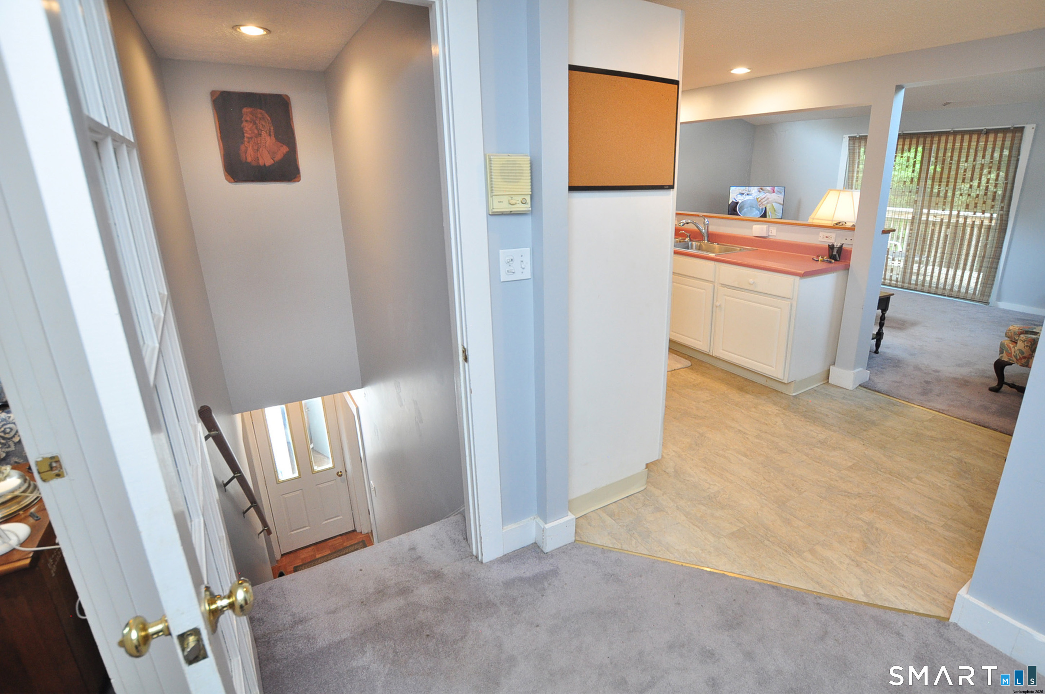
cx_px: 522
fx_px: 478
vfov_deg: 71.9
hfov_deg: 95.1
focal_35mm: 16
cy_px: 347
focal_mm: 11
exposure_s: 1/30
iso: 640
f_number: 5
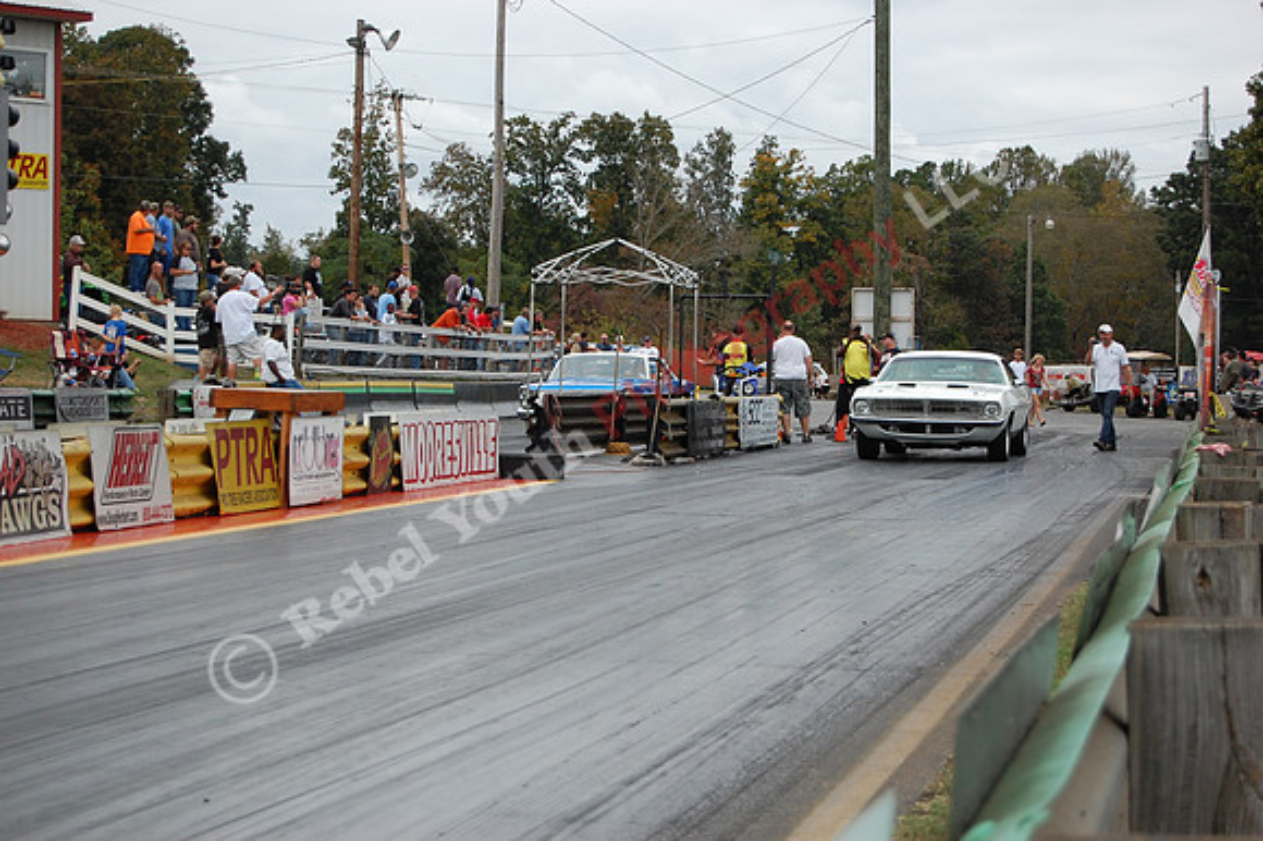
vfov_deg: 16.5
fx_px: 2893
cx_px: 632
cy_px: 420
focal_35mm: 82
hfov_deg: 24.6
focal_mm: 55
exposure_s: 1/800
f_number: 5.6
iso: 400
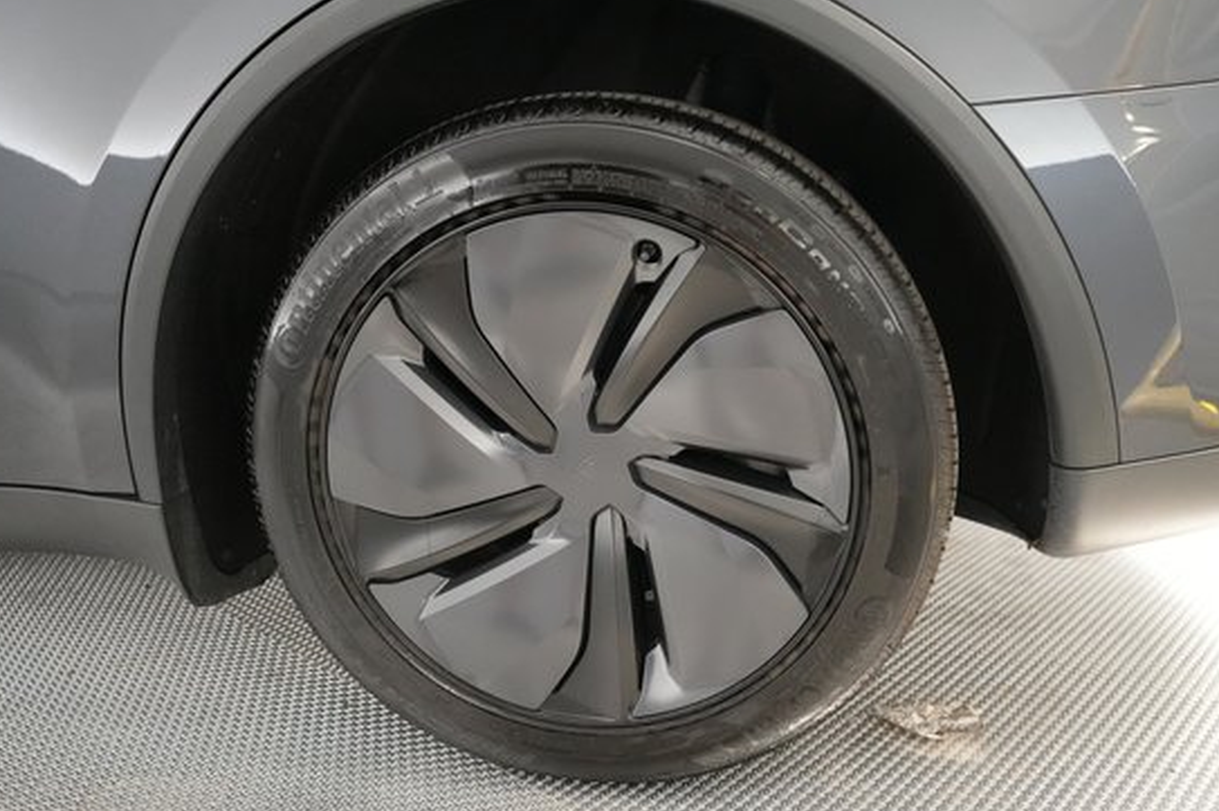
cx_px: 687
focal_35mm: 33
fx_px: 1116
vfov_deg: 39.9
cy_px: 407
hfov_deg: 57.1
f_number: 2.8
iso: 8000
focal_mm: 28
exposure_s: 1/250
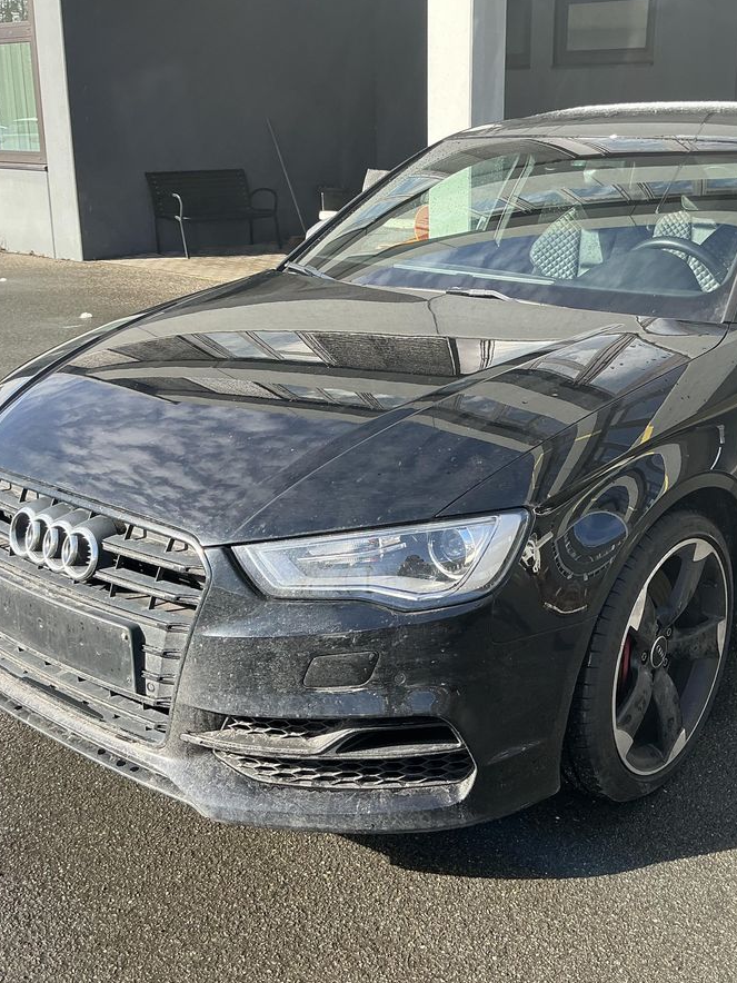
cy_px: 493
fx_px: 1079
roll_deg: -1.5
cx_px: 476
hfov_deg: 37.4
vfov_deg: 49.0
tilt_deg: -14.4
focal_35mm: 38
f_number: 1.8
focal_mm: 3
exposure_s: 1/491
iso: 25
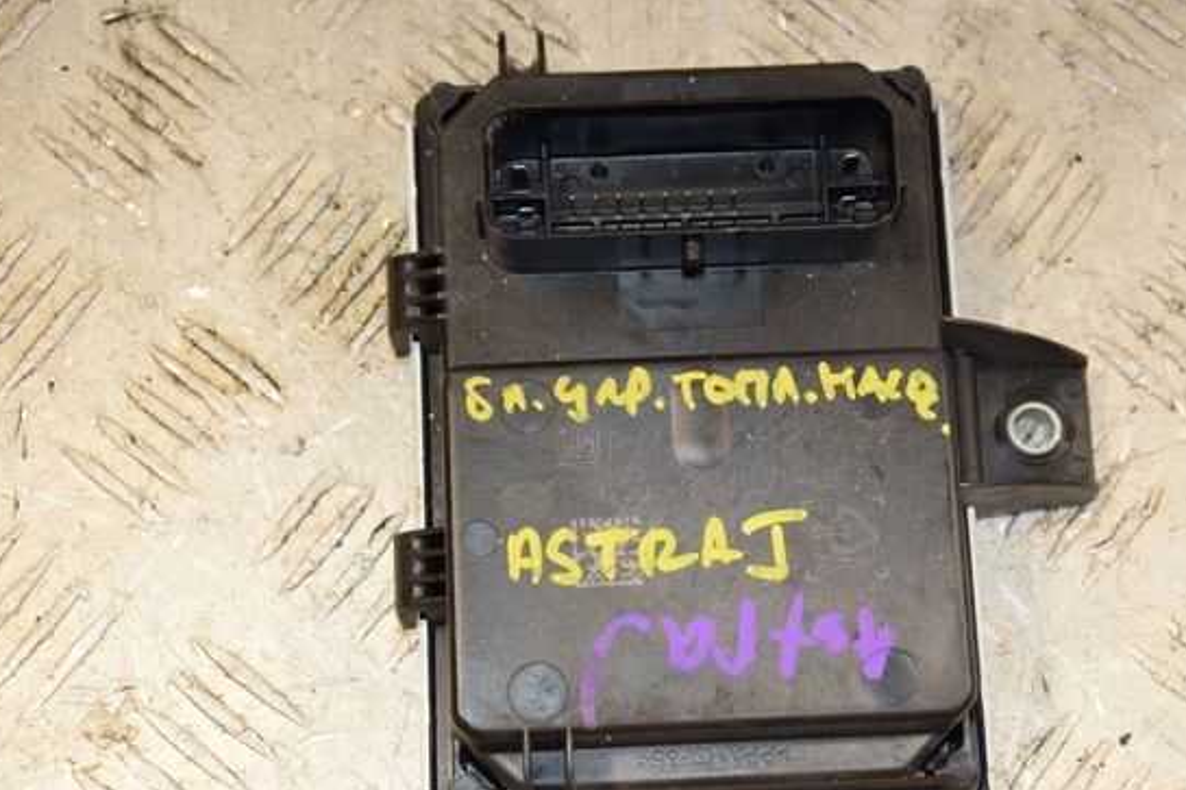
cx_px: 664
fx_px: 2898
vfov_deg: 15.5
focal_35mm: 88
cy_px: 424
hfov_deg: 23.1
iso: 800
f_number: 6.3
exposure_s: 1/200
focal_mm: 50
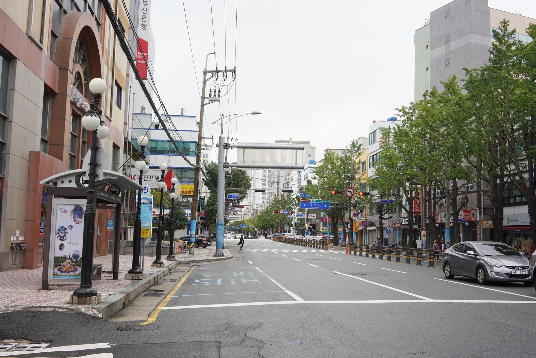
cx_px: 268
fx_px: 521
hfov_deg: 54.4
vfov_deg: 37.9
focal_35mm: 35
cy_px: 179
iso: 400
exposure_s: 1/100
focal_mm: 35
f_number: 11
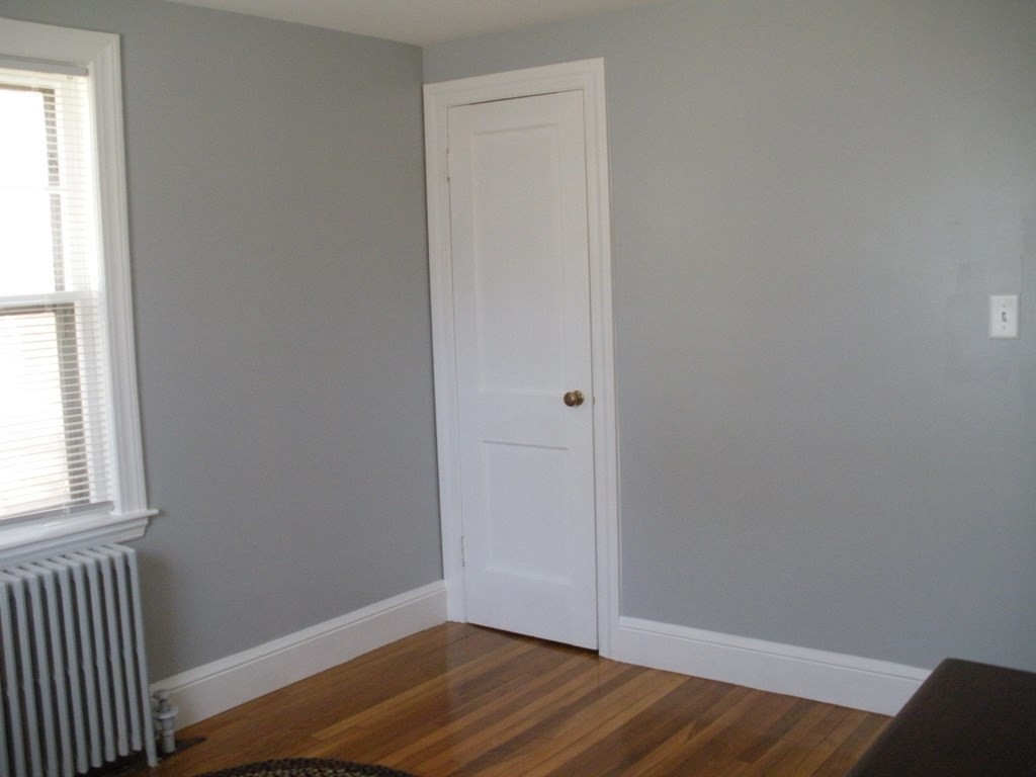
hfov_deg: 51.4
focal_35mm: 36
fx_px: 1077
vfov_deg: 39.7
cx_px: 518
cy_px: 388
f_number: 3.5
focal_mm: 6.3
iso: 400
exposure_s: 1/44.7
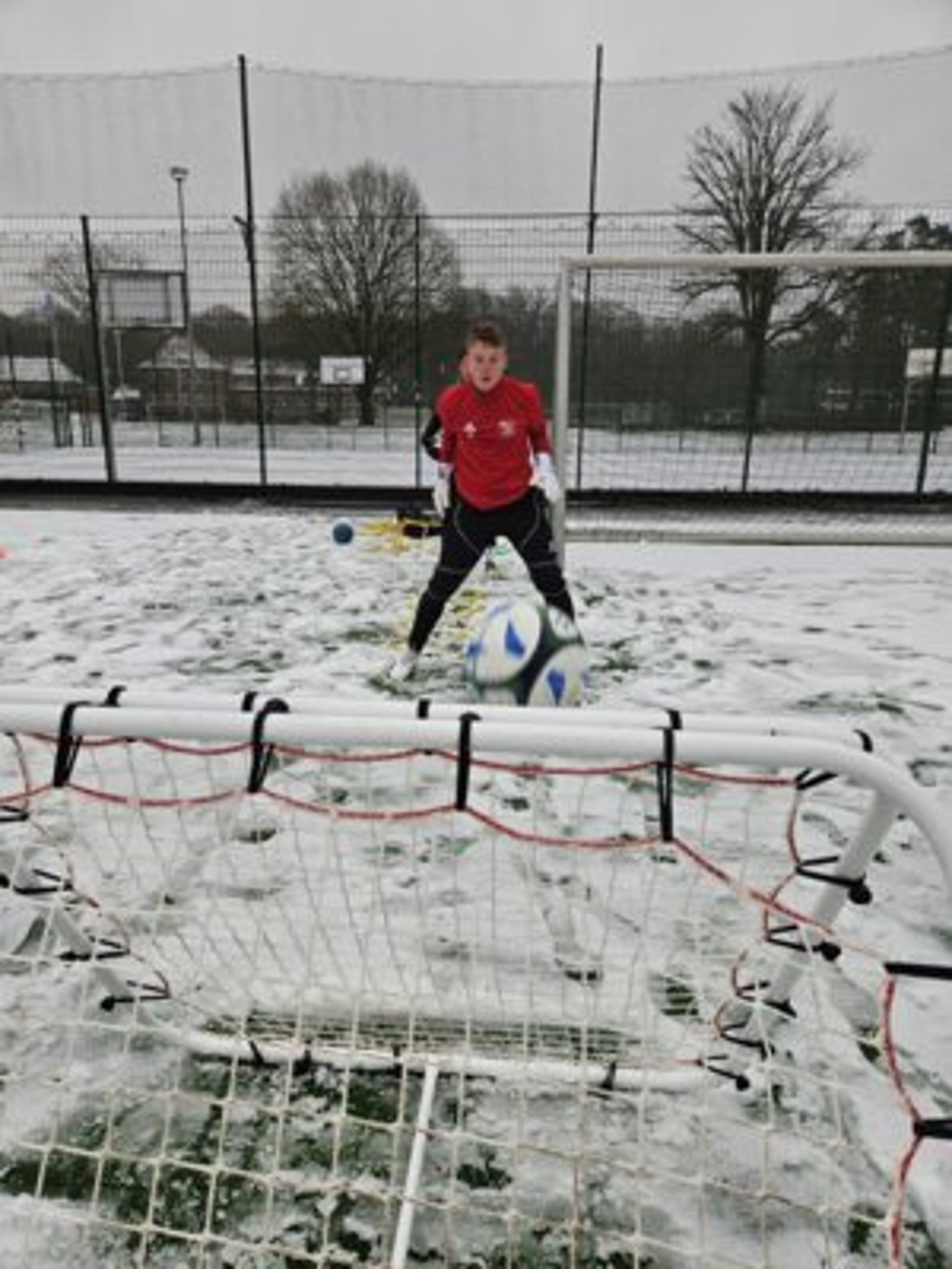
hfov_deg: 58.9
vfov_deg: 73.9
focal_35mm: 23
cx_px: 476
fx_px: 843
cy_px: 634
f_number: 1.8
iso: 25
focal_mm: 5.4
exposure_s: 1/285
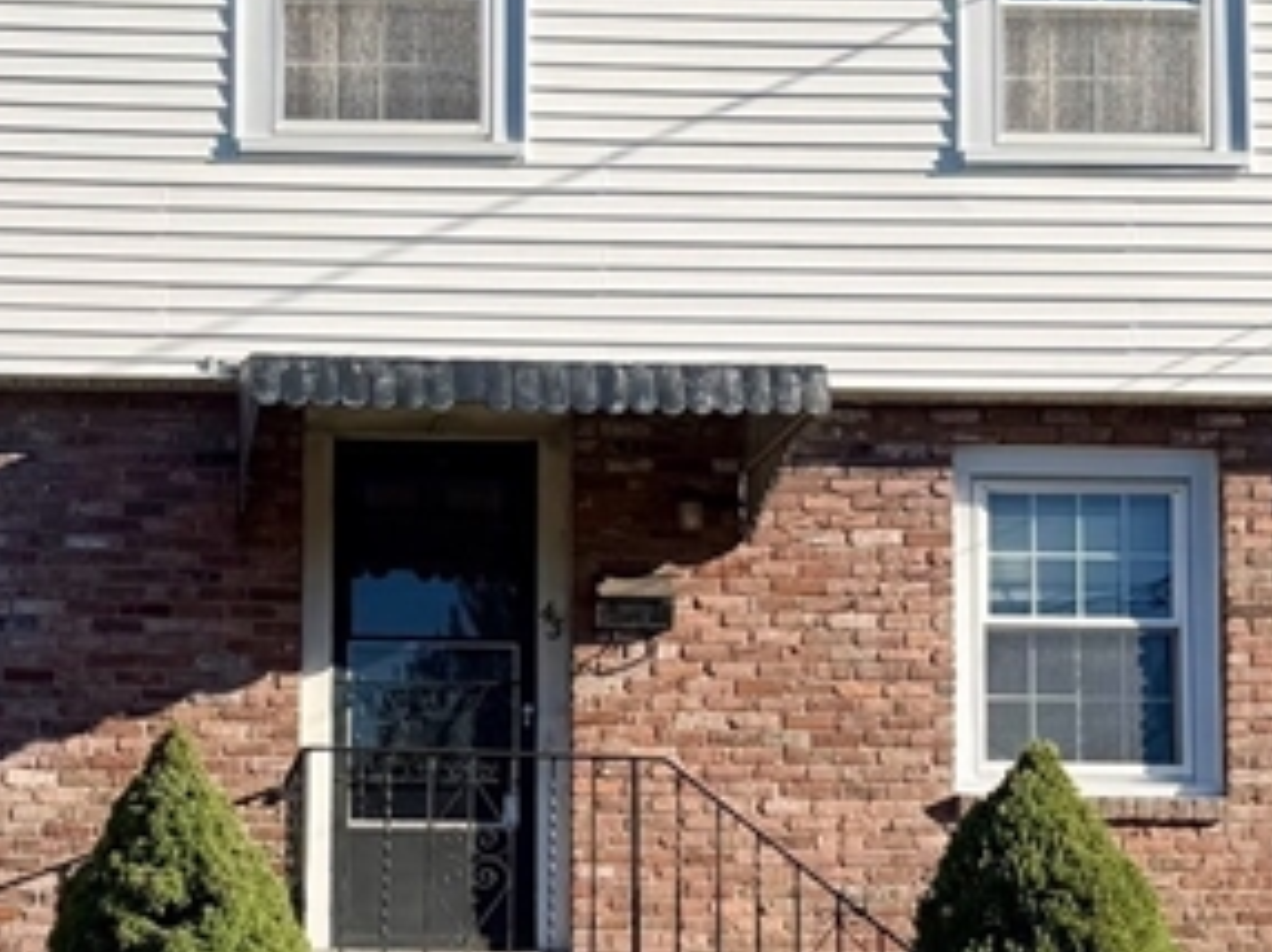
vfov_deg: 16.9
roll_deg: -0.1
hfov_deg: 22.5
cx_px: 271
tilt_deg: +6.1
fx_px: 3158
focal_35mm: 86
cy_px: 845
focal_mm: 6.76
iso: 80
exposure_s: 1/3145
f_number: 1.78
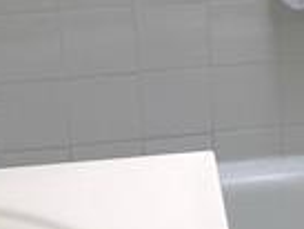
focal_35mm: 131
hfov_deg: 14.4
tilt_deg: -20.7
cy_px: 84
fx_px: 1151
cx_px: 397
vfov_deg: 11.3
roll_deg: +0.1
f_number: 1.8
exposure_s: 1/166
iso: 20
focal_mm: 3.99
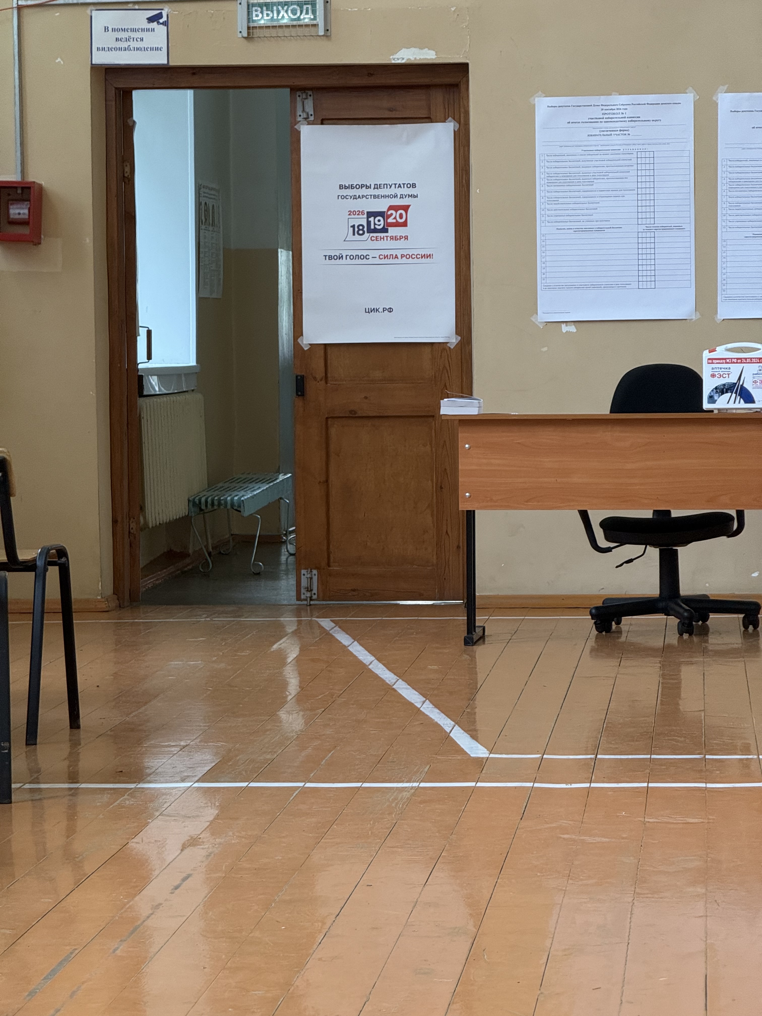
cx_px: 381
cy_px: 508
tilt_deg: -2.4
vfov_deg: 16.4
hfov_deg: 12.3
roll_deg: +0.3
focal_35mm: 120
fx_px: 3522
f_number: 2.8
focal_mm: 15.66
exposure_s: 1/50
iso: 160
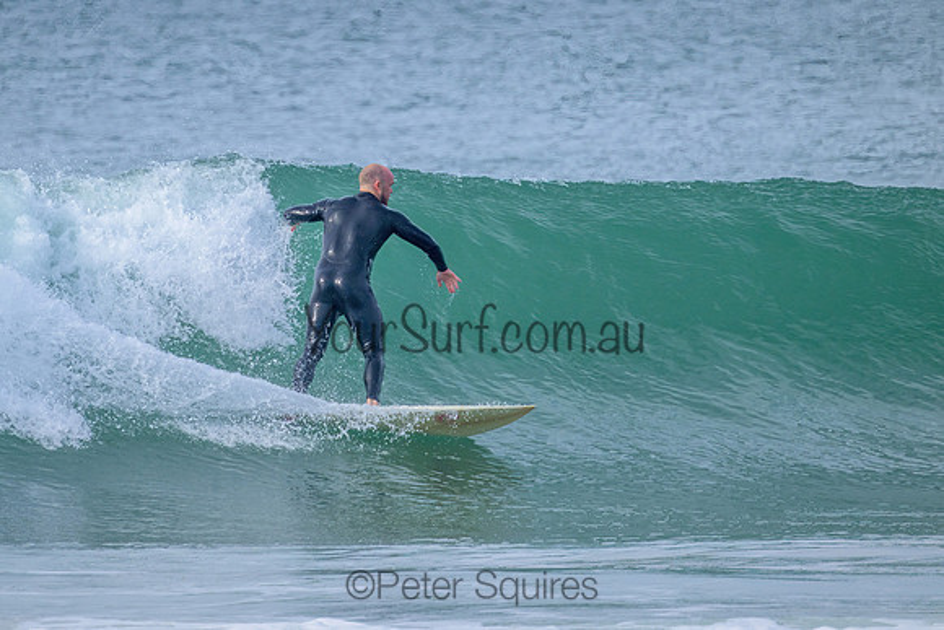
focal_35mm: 913
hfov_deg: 2.3
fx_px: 23951
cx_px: 406
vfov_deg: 1.5
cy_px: 272
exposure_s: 1/800
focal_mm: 800
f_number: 11
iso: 800
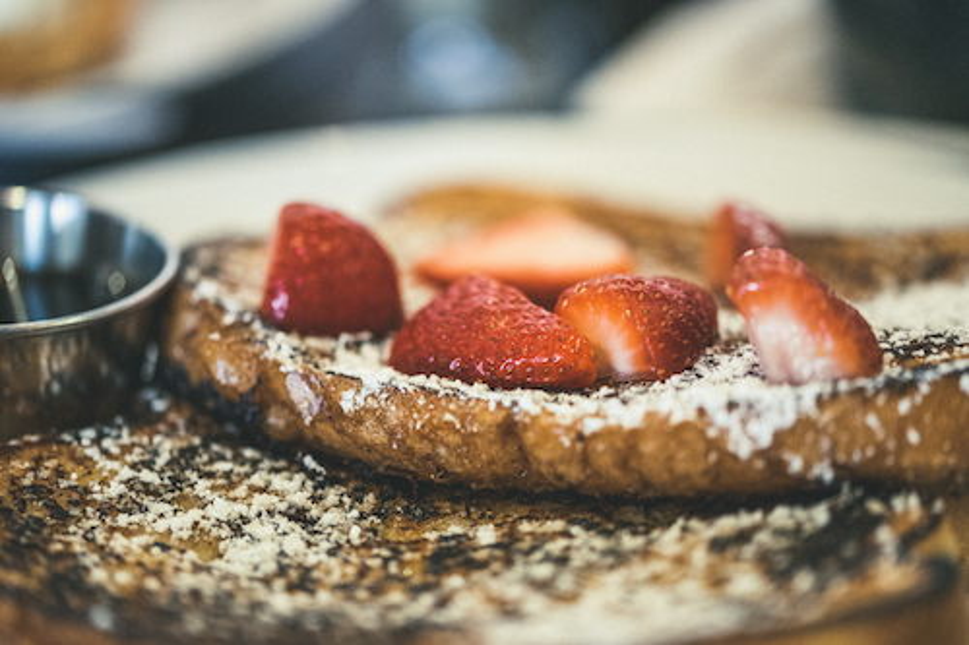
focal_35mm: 105
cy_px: 322
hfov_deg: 19.5
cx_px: 484
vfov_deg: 13.0
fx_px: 2825
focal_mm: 105
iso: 3200
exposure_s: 1/125
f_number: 2.8
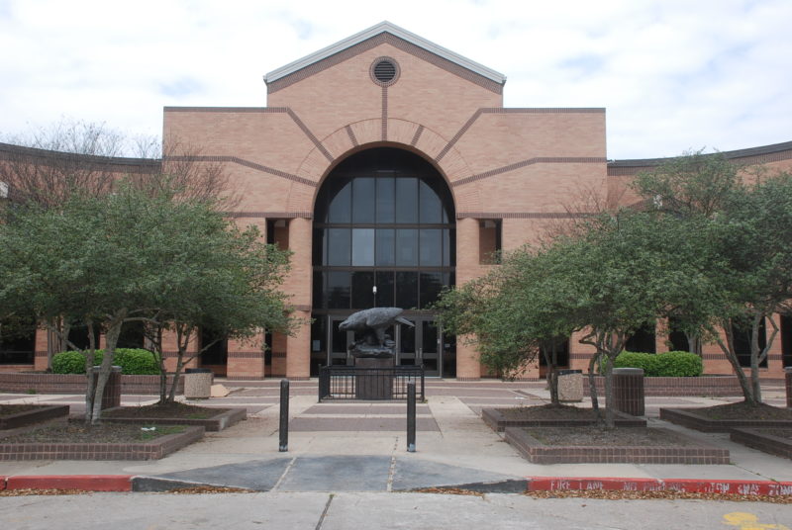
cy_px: 265
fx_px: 793
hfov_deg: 53.1
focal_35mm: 36
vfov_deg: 37.0
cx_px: 396
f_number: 7.1
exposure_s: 1/200
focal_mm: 24
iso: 200
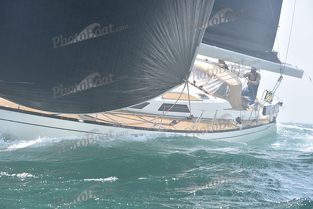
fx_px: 870
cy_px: 104
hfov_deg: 20.4
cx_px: 156
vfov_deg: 13.7
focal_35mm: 100
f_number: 6.3
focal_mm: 100
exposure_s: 1/800
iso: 320
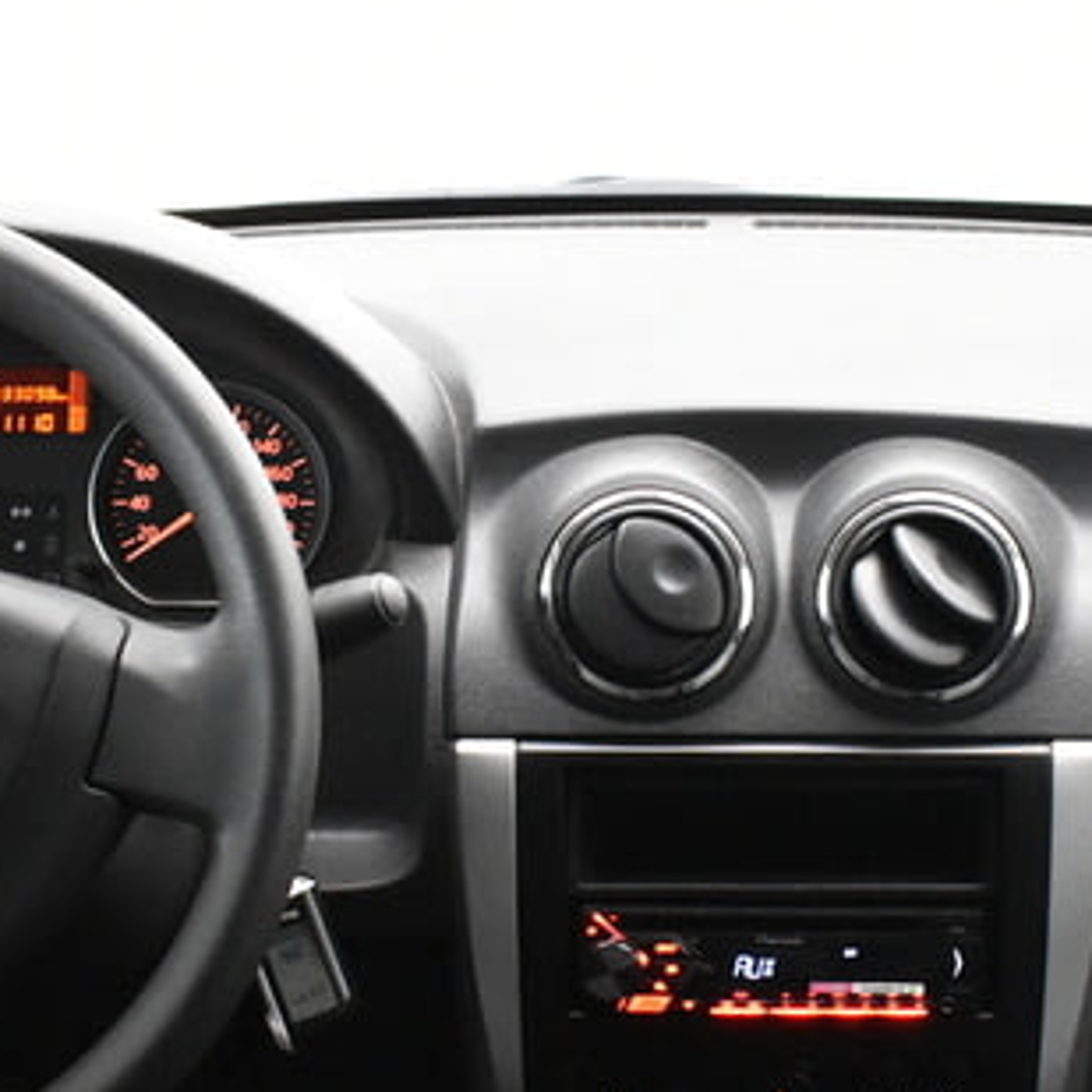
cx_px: 717
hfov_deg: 25.6
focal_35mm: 67
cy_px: 756
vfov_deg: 25.5
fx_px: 2391
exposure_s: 1/50
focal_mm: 18
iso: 4500
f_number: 3.5
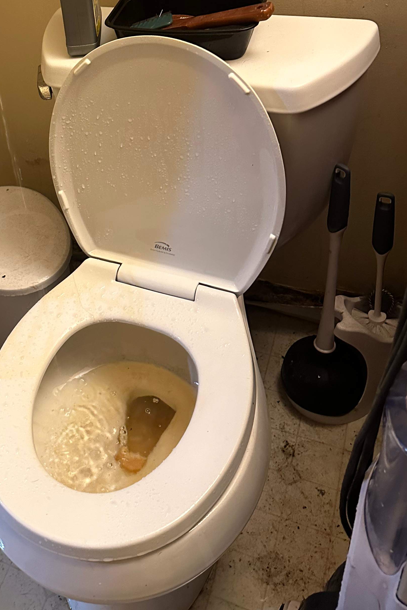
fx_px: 695
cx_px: 51
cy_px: 141
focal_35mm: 41
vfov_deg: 45.5
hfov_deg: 31.3
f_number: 1.78
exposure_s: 1/60
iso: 640
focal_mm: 6.86
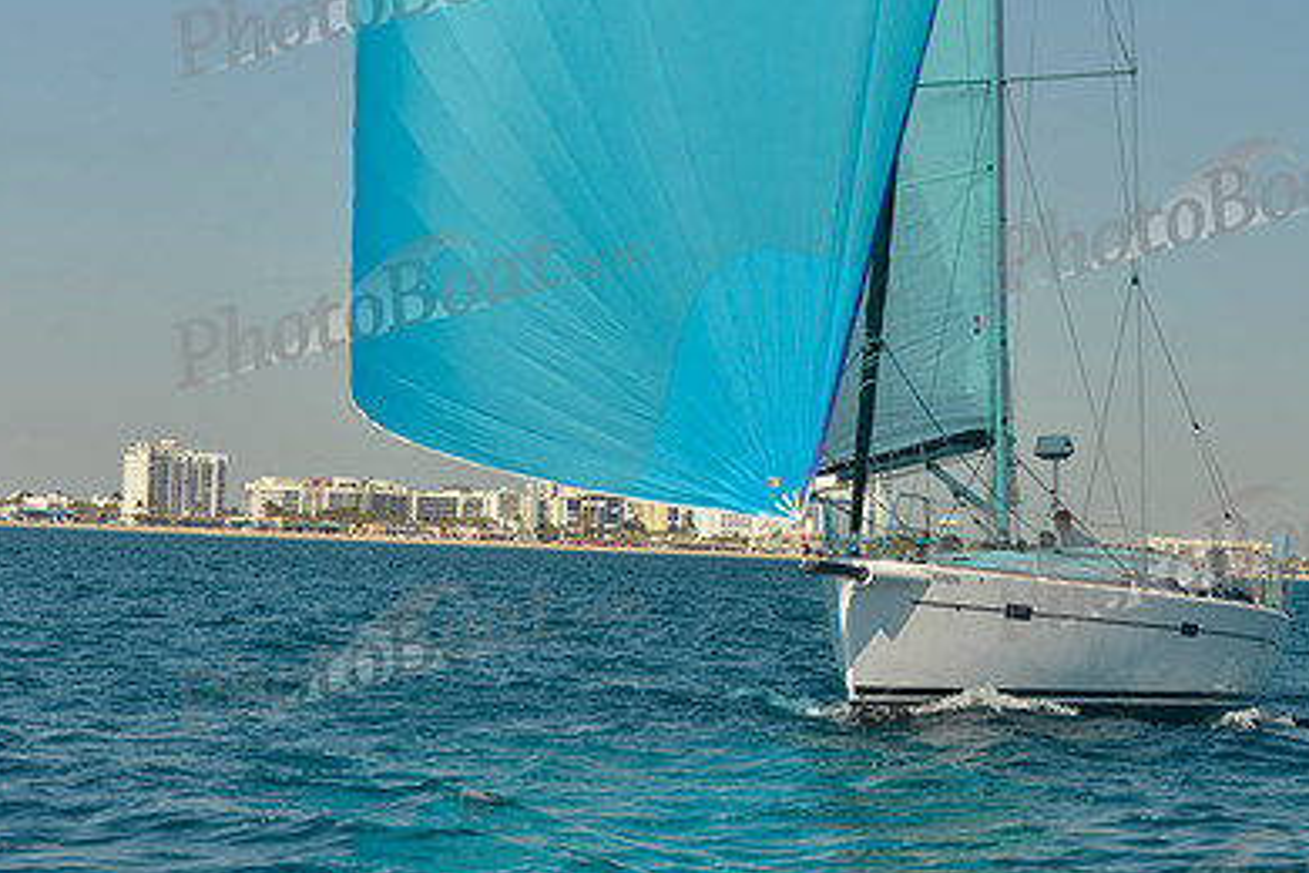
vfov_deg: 13.2
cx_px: 822
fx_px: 3781
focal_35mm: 104
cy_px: 428
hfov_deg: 19.6
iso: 200
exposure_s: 1/640
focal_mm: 70
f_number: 8
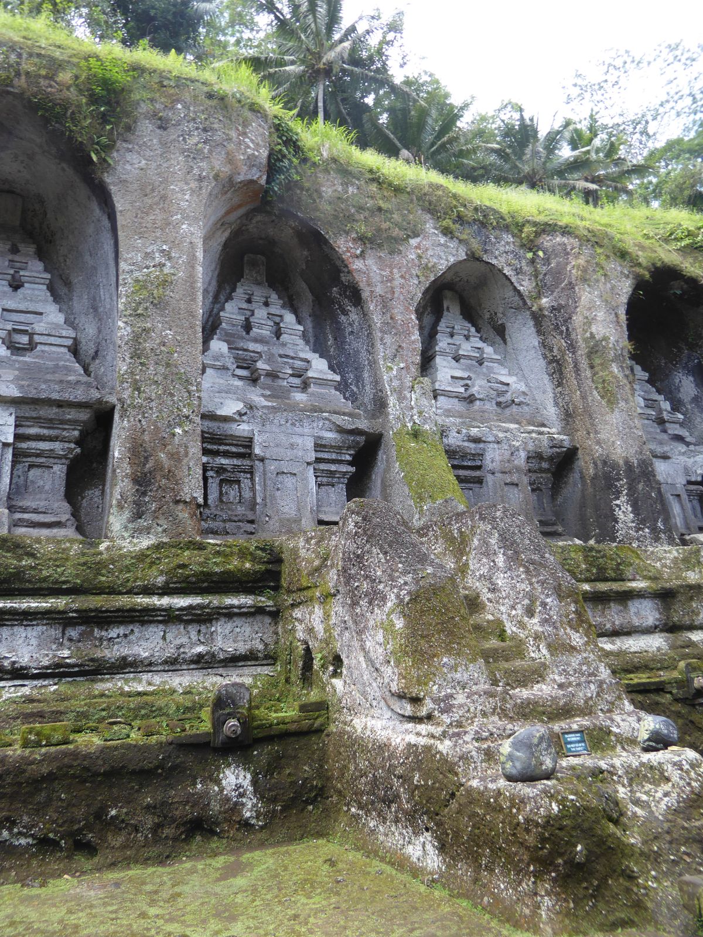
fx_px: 650
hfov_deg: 56.8
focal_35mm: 24
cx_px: 352
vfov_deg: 71.6
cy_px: 468
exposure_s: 1/100
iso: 80
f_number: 3.3
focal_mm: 4.3
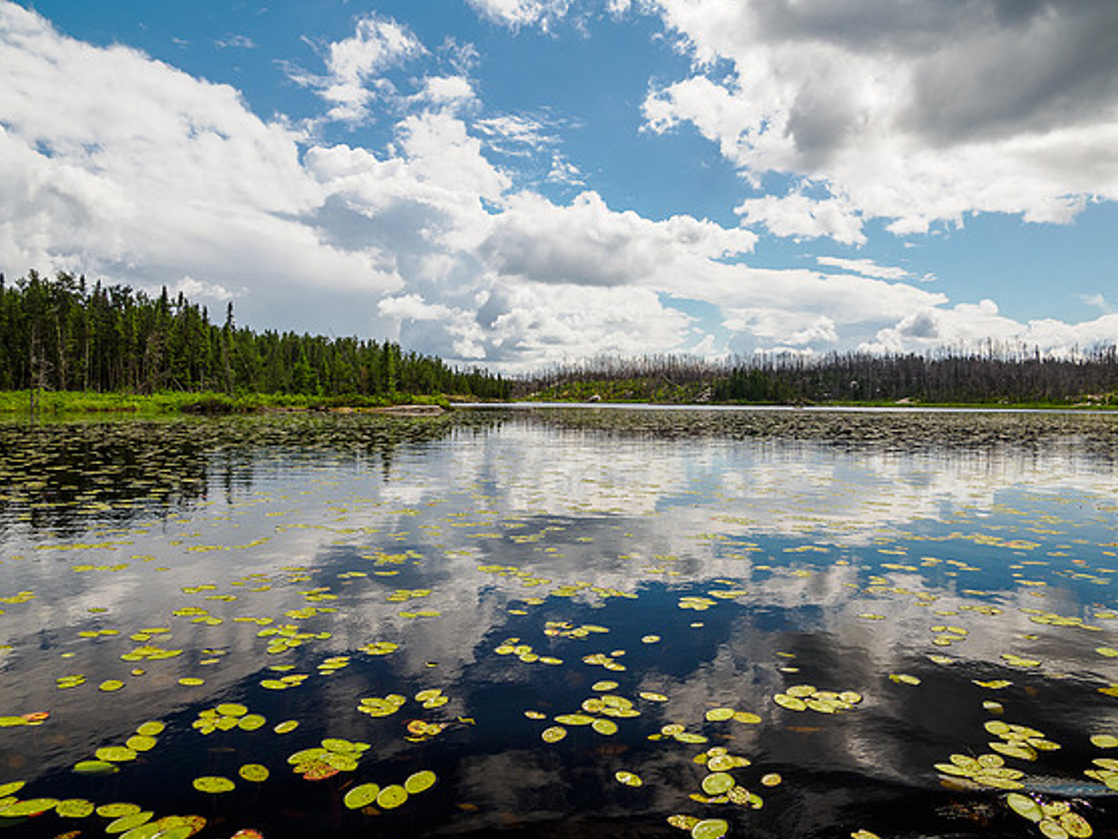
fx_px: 808
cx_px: 564
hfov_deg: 69.4
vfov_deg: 54.9
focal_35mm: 25
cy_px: 416
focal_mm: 12
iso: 200
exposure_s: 1/250
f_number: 8
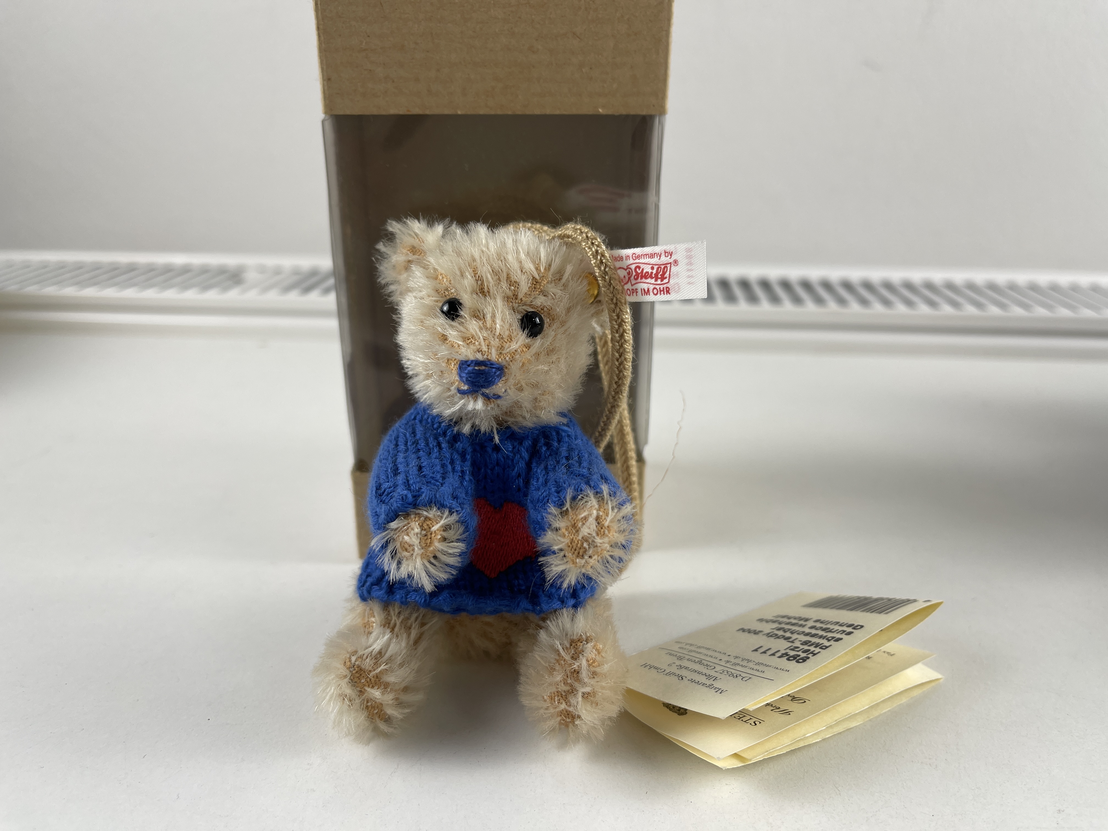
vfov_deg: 54.9
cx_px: 554
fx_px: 800
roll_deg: -1.2
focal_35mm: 25
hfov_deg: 69.4
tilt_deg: -22.3
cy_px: 416
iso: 32
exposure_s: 1/138
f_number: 1.6
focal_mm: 5.1
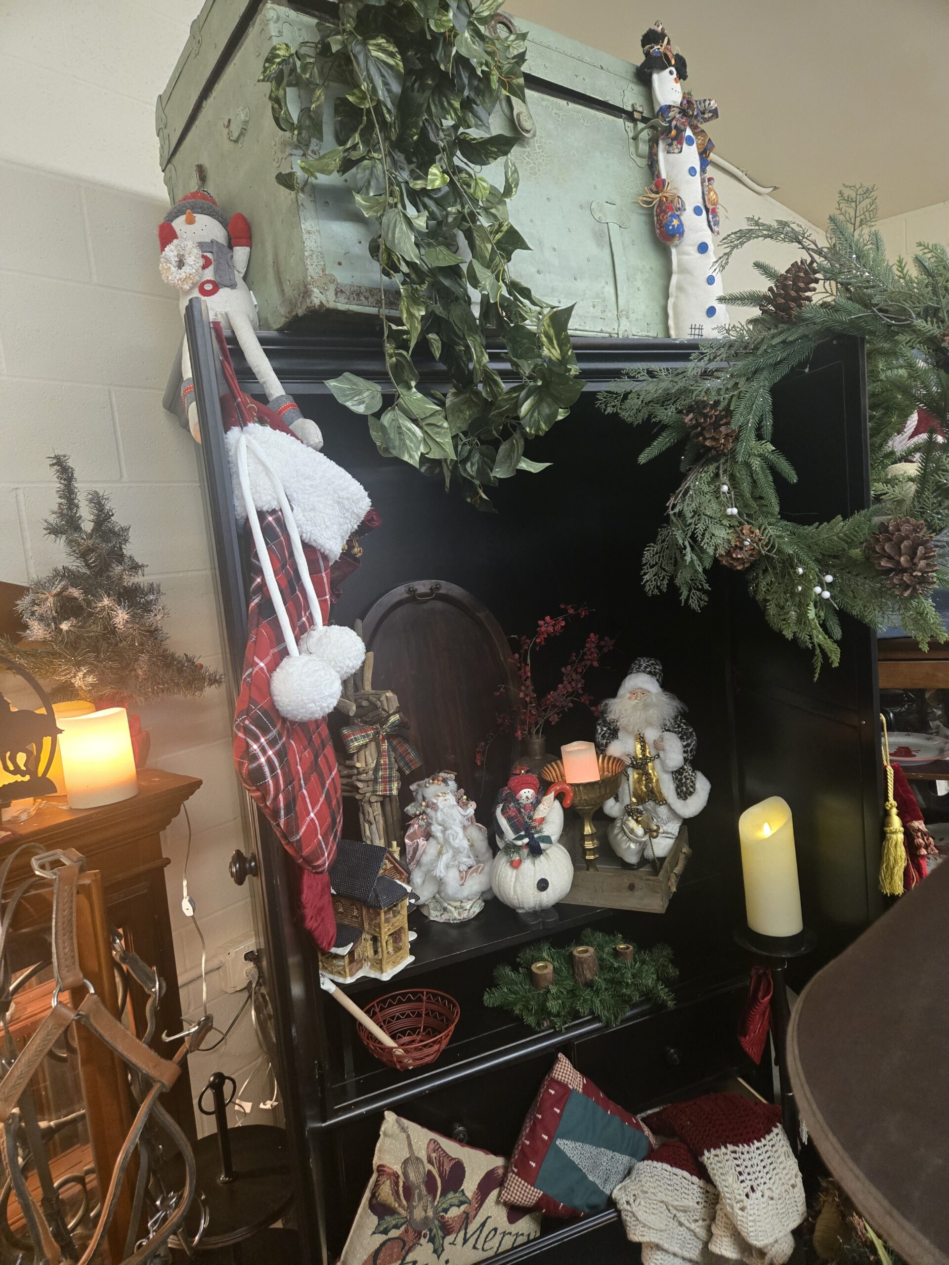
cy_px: 632
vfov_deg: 73.9
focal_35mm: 23
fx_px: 841
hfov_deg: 58.9
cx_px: 474
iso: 640
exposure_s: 1/60
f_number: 1.8
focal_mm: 5.4
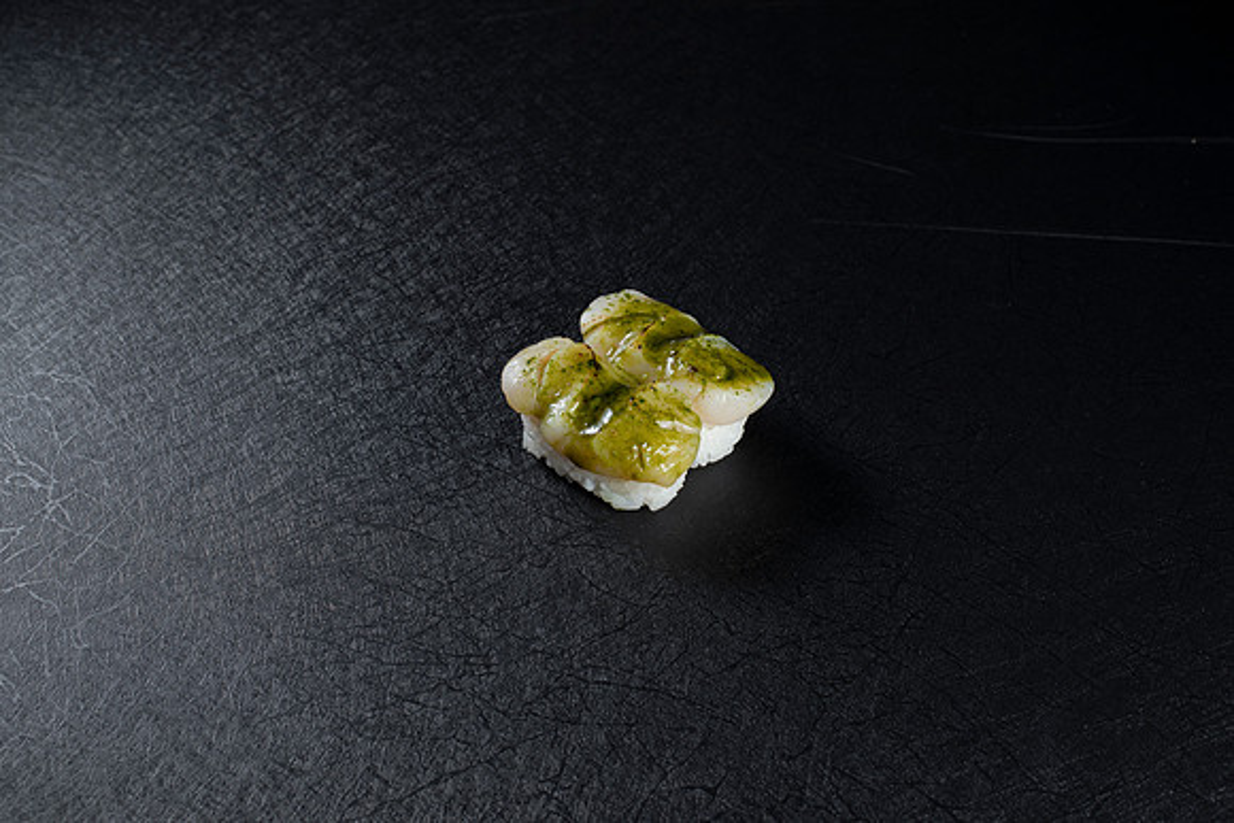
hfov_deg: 39.6
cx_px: 617
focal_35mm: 50
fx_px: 1714
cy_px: 412
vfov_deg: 27.0
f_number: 10
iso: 200
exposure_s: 1/200
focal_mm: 50
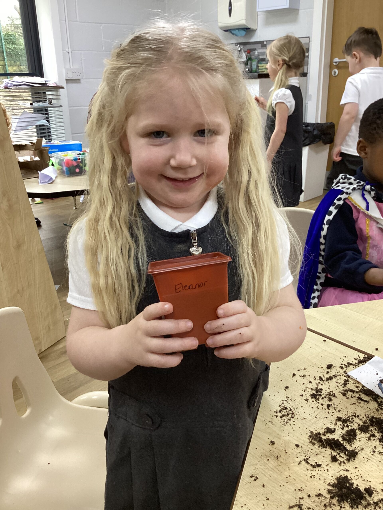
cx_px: 192
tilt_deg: -21.7
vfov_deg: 58.4
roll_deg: +1.5
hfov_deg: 45.4
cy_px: 255
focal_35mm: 31
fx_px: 457
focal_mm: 3.3
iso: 200
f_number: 2.4
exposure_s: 1/50
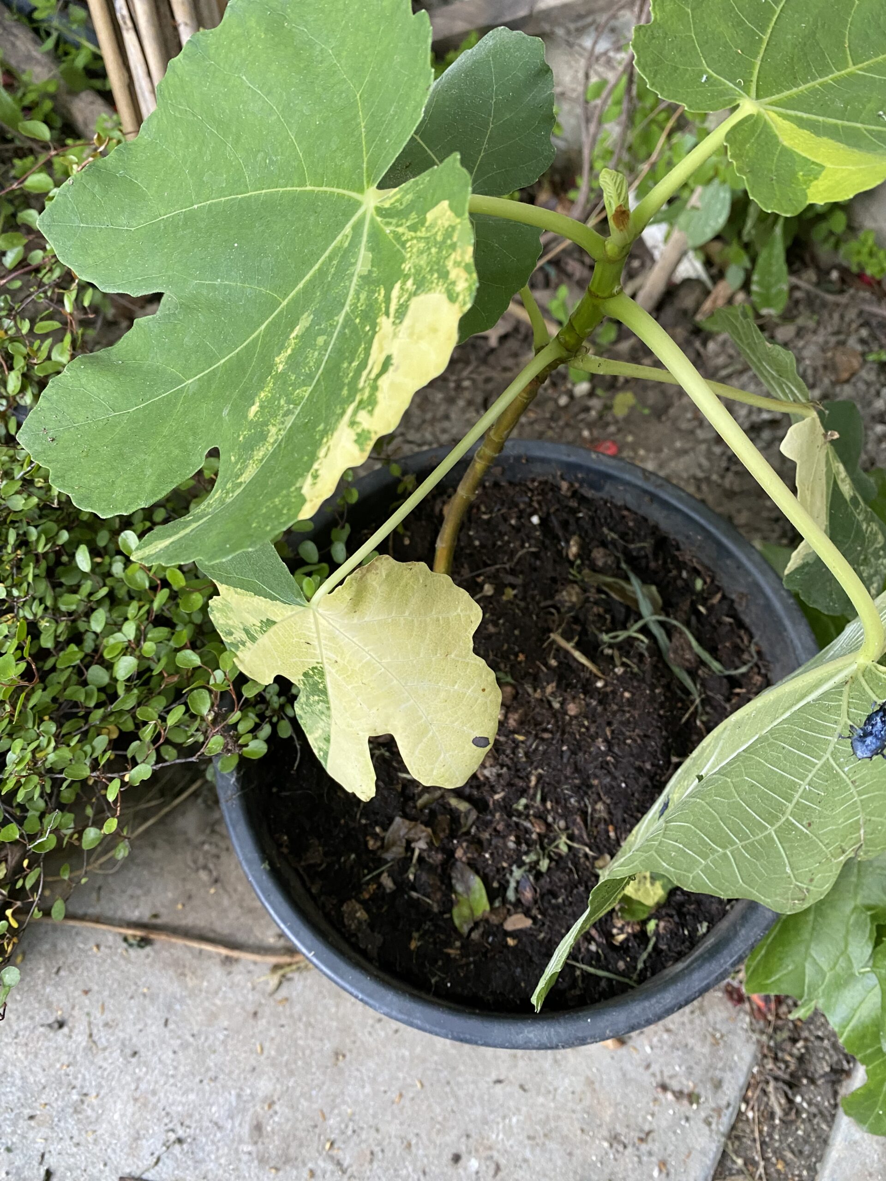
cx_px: 443
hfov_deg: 53.1
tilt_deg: -64.3
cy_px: 590
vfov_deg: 67.3
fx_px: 887
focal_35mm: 26
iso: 200
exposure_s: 1/60
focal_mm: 4.25
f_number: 1.8
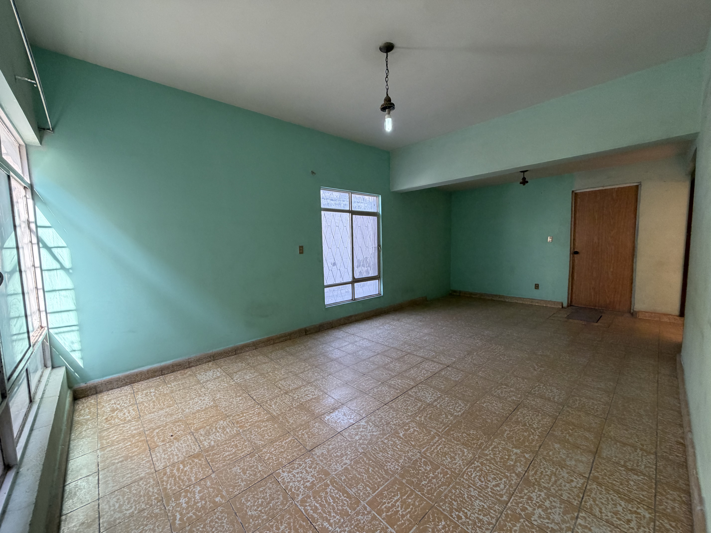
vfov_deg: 85.7
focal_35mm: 14
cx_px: 356
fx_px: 288
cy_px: 266
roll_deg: +0.9
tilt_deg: -5.7
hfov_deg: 102.1
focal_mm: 2.22
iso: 250
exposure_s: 1/120
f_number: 2.2
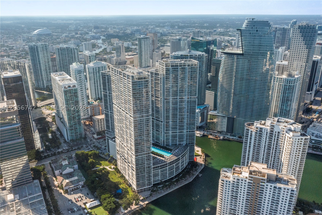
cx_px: 161
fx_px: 250
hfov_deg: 65.5
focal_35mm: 28
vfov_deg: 46.4
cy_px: 108
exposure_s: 1/320
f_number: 11
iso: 800
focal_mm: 10.26
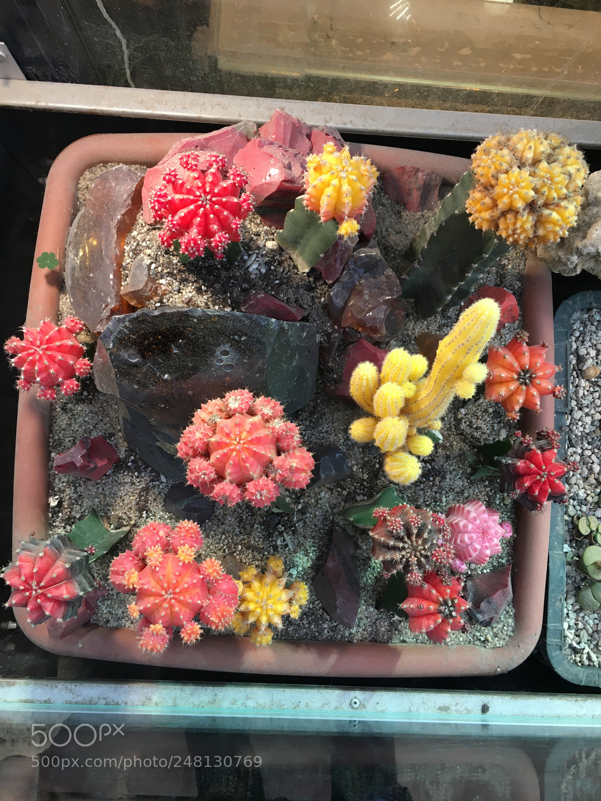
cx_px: 300
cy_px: 400
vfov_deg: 61.7
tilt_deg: -85.2
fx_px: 671
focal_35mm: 29
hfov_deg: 48.2
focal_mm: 4.15
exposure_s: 1/33
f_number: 2.2
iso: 25
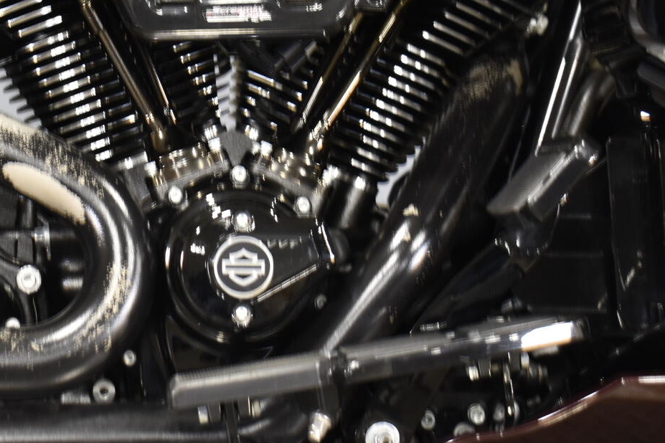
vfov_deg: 11.1
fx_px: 2272
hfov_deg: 16.5
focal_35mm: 123
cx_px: 77
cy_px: 69
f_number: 4.8
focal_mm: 38
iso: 400
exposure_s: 1/6
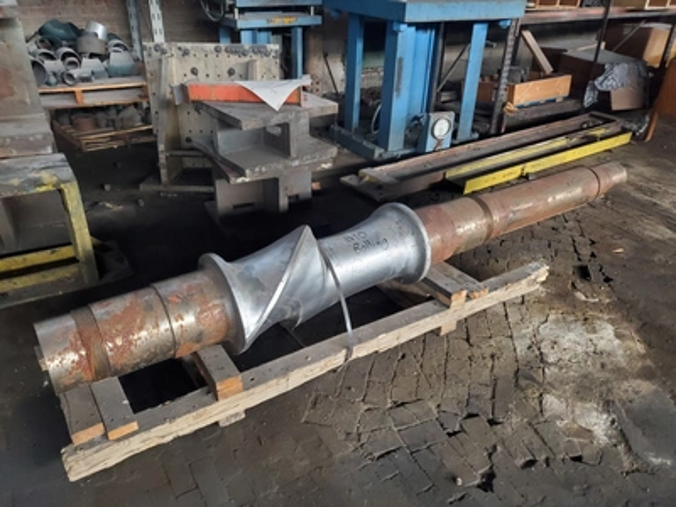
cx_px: 338
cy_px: 254
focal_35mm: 26
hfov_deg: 67.3
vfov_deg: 53.1
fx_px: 508
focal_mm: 4.3
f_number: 1.5
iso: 400
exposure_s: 1/40
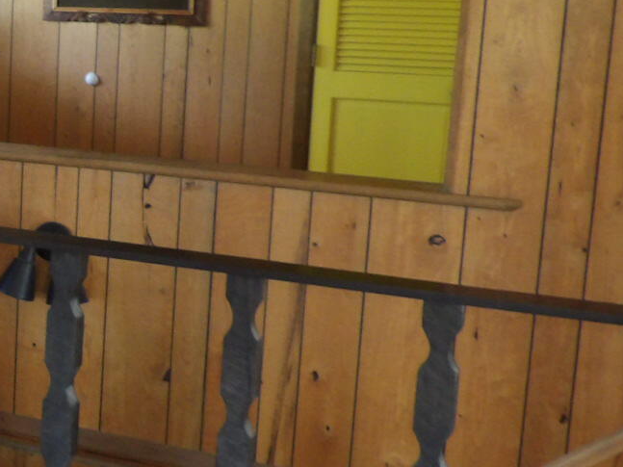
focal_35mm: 76
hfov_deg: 21.7
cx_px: -293
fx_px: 1368
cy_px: 182
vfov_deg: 19.4
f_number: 3.2
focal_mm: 4.3
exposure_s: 1/17
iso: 218
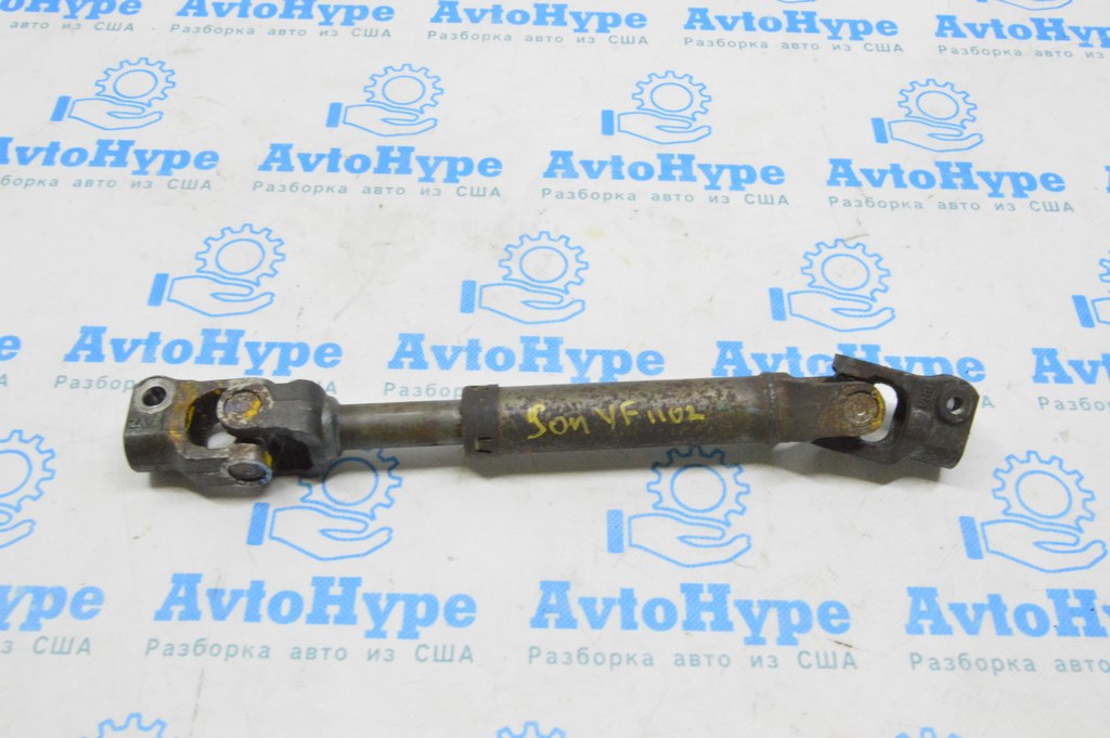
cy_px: 369
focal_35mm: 36
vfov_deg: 36.8
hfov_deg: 53.2
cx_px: 555
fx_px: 1109
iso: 6400
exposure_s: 1/15
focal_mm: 24
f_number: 20
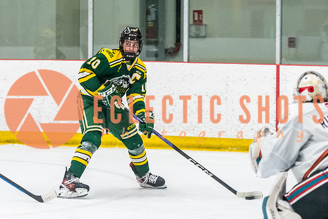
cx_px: 156
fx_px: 2113
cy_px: 135
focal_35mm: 232
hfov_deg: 8.9
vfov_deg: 5.9
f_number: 2.8
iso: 4000
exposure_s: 1/800
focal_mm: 90
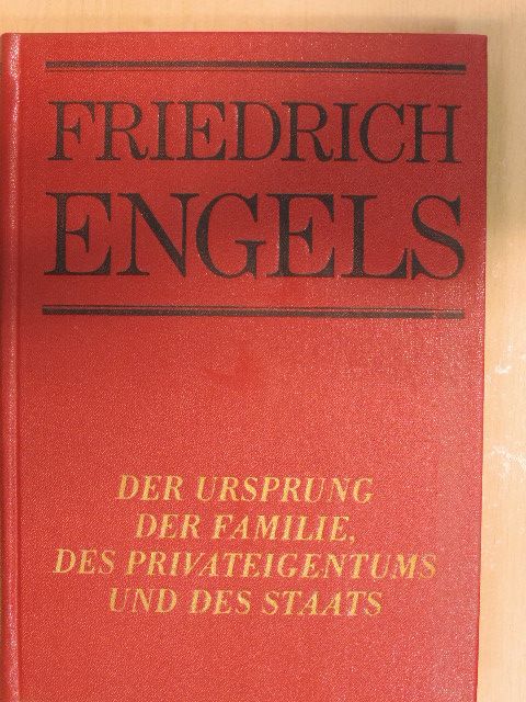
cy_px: 351
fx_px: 1216
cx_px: 263
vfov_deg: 32.2
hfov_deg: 24.4
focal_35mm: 60
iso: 800
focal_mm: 10.7
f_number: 3.7
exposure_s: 1/15
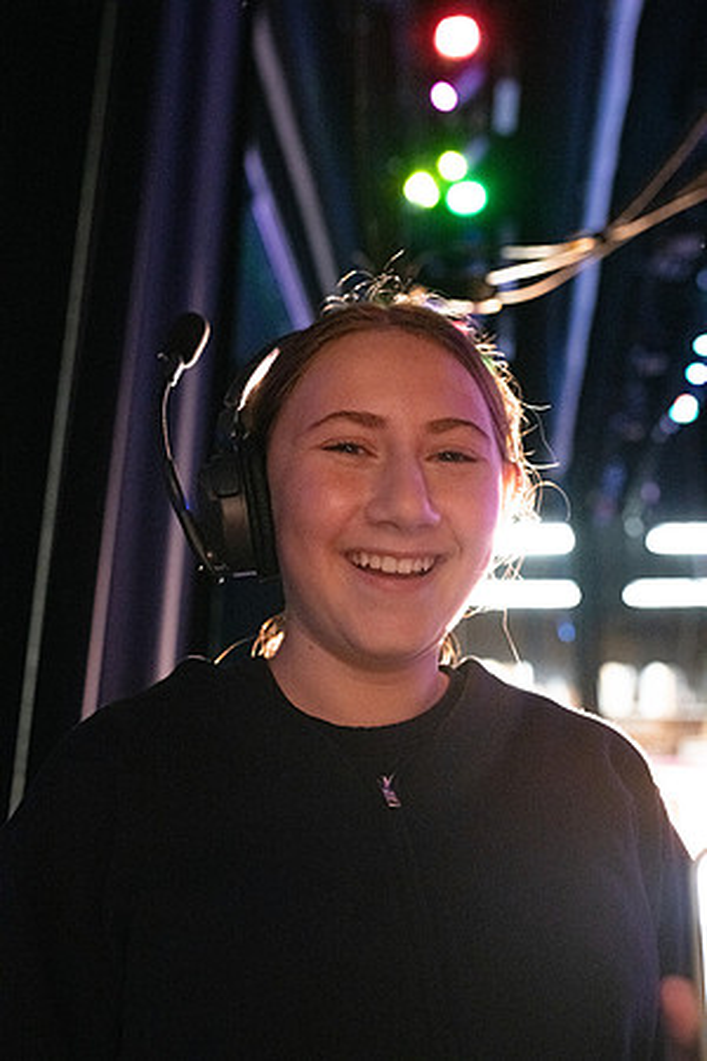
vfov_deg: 54.4
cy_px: 530
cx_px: 354
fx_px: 1031
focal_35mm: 35
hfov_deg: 37.9
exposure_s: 1/320
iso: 2500
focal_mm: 35
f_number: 3.2
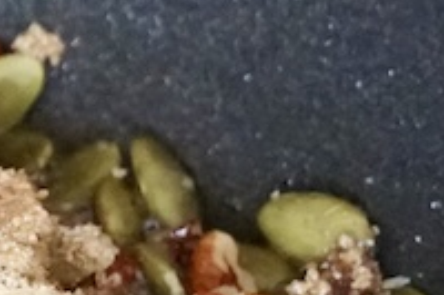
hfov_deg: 2.7
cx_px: -759
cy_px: 340
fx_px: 9218
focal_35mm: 748
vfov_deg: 1.8
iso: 6400
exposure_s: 1/25
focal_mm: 78
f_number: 5.6
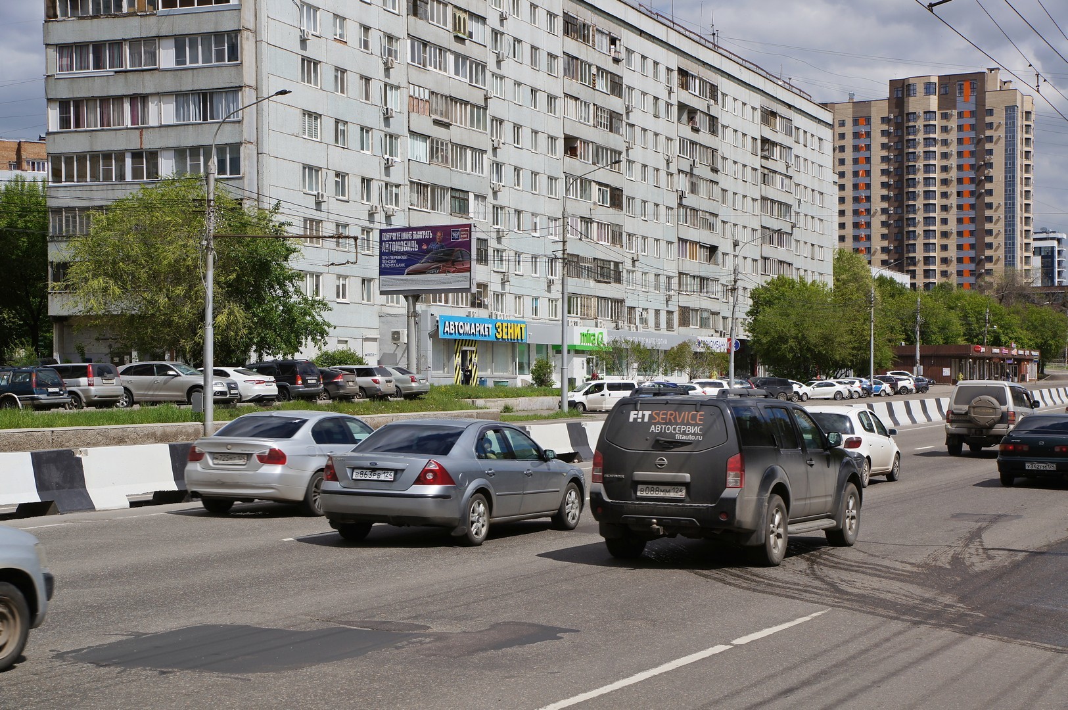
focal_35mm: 60
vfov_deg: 22.6
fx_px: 1778
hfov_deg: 33.4
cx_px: 534
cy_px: 355
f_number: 10
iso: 100
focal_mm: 40
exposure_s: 1/400
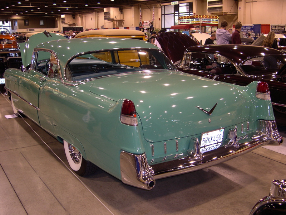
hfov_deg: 49.0
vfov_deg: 37.7
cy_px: 108
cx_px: 143
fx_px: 314
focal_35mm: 38
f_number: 2.8
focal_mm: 8
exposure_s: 1/30
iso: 100
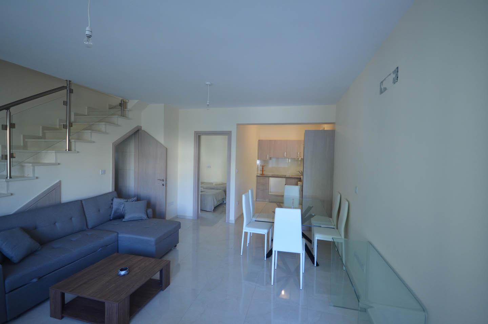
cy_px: 162
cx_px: 244
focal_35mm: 16
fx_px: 223
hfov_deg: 95.1
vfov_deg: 71.8
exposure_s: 1/60
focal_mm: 11
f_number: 4.2
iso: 720
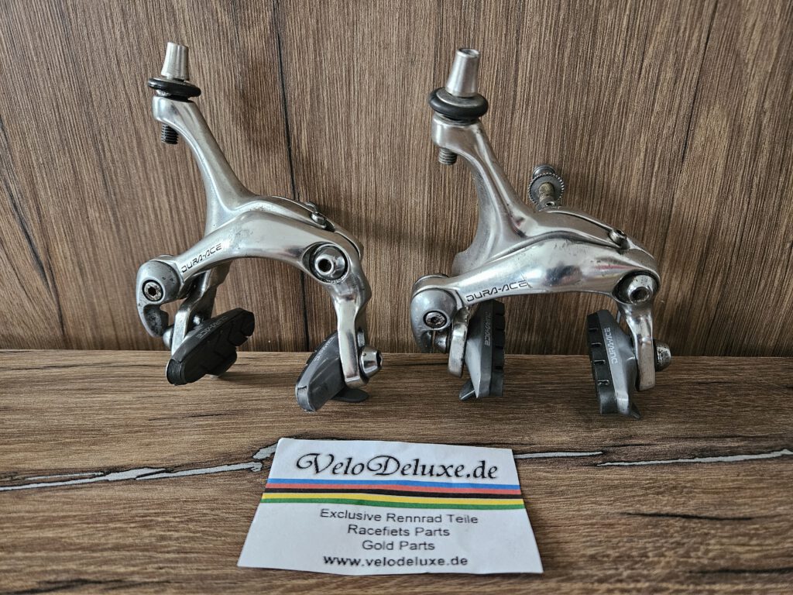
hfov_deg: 73.9
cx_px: 396
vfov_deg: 58.9
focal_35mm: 23
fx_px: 527
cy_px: 298
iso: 800
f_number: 1.8
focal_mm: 5.4
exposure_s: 1/50
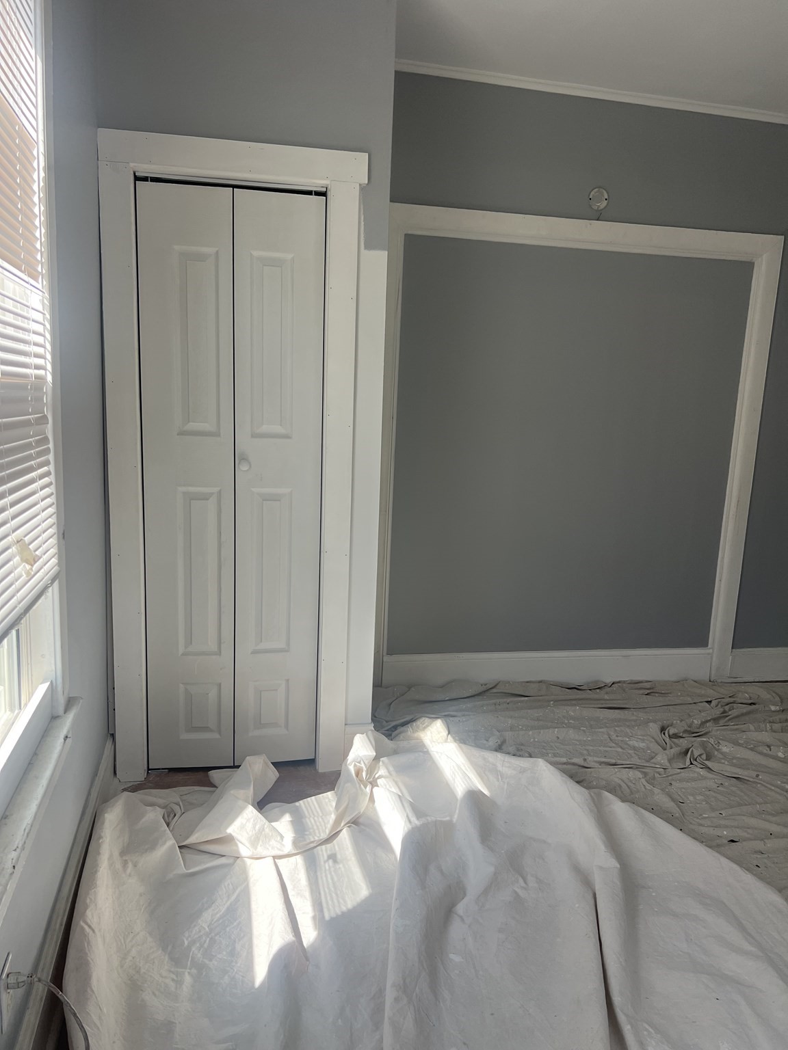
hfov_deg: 53.1
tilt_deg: -9.9
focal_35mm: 26
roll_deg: -1.9
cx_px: 394
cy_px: 525
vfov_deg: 67.3
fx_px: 789
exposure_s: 1/243
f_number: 1.5
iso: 50
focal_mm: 5.7
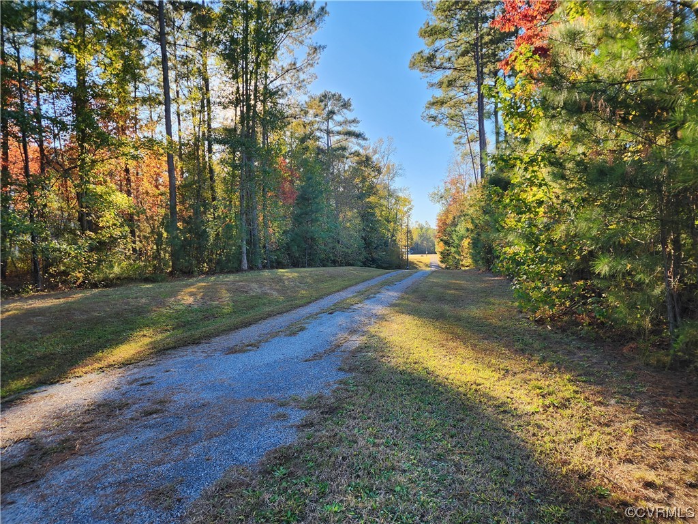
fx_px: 464
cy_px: 262
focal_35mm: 23
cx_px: 349
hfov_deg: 73.9
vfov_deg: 58.9
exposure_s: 1/180
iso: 16
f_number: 1.8
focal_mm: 6.4
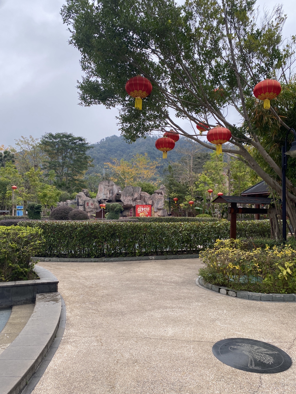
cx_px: 148
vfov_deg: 67.3
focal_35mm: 26
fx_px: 296
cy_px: 197
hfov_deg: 53.1
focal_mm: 4.25
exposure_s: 1/237
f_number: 1.8
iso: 32
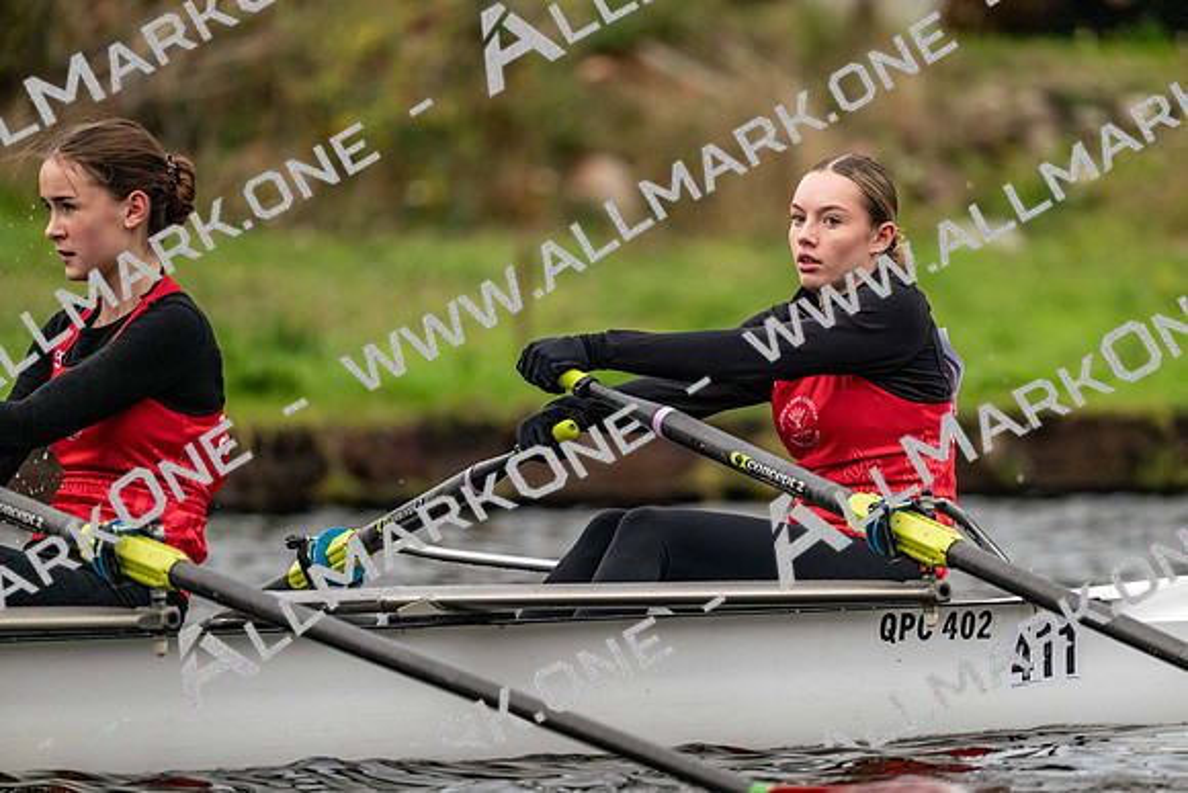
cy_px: 396
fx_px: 13202
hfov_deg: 5.2
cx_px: 594
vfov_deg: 3.4
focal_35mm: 400
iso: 3600
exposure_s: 1/2000
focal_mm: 400
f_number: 4.5
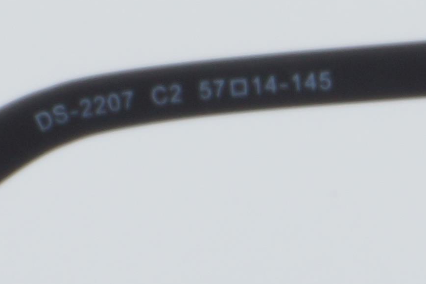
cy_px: 557
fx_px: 6117
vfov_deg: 2.6
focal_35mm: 517
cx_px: 529
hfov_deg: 4.0
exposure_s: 1/4
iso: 100
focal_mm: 50
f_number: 32
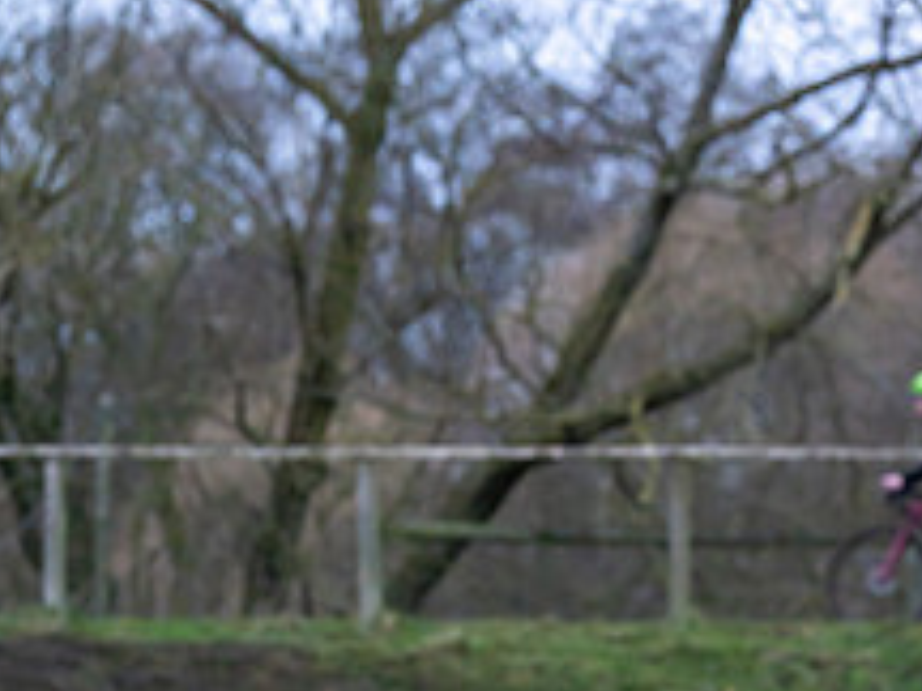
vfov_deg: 5.3
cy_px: 874
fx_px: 7405
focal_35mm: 278
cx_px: 350
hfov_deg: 7.1
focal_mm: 139
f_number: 4
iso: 6400
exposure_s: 1/500
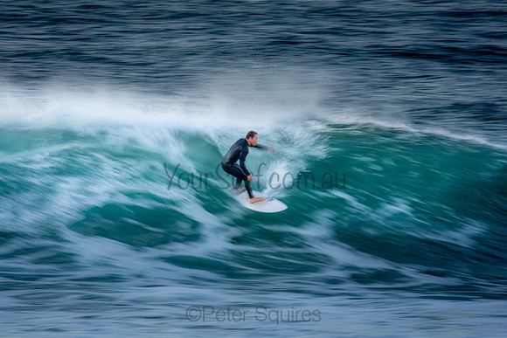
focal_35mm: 750
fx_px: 10564
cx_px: 254
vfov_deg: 1.8
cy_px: 169
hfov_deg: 2.7
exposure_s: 1/20
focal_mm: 500
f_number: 14
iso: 100
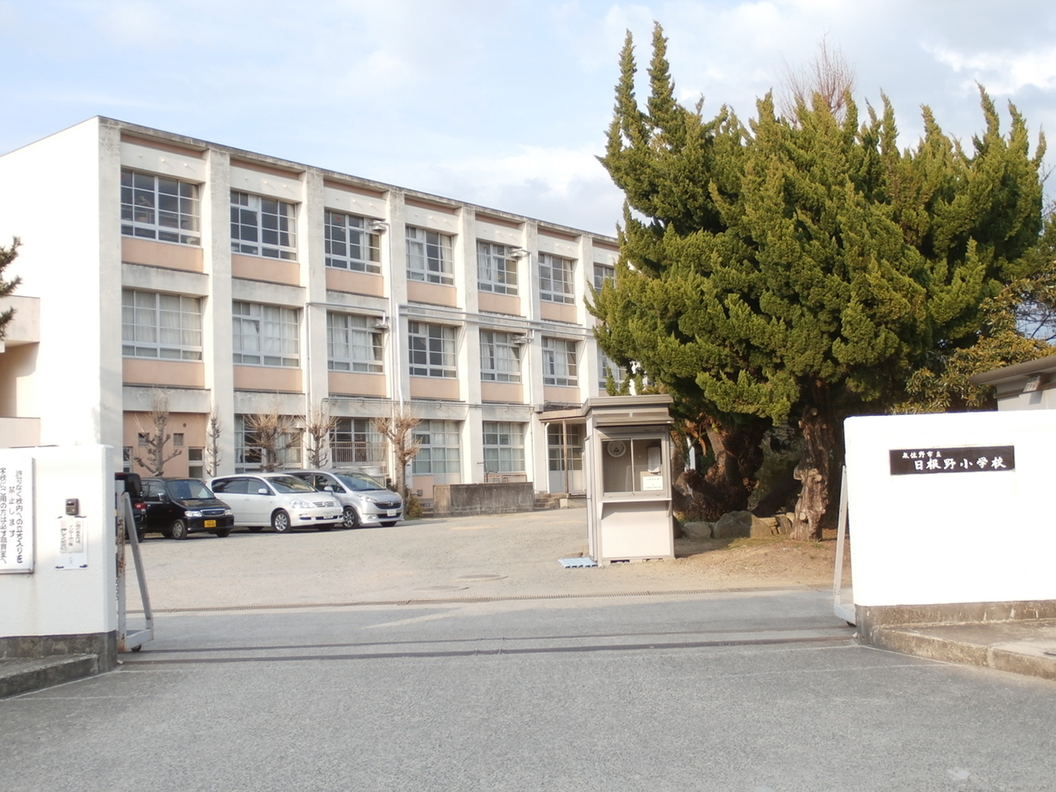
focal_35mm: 37
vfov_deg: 38.7
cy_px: 396
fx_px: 1129
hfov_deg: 50.1
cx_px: 528
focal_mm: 6.6
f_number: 3.5
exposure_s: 1/400
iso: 100
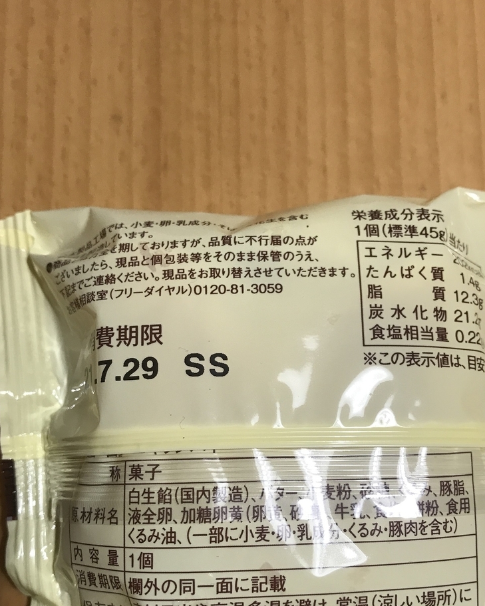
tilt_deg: -84.5
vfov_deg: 49.5
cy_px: 395
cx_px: 266
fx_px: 646
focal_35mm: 36
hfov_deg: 41.1
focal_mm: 3.99
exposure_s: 1/40
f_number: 1.8
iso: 25
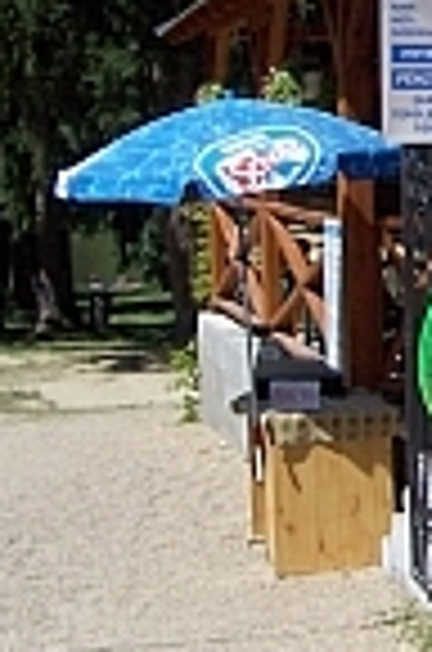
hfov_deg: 11.6
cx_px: 738
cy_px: 182
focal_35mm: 110
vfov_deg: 18.5
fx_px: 1989
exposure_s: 1/750
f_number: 5.6
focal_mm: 5.6
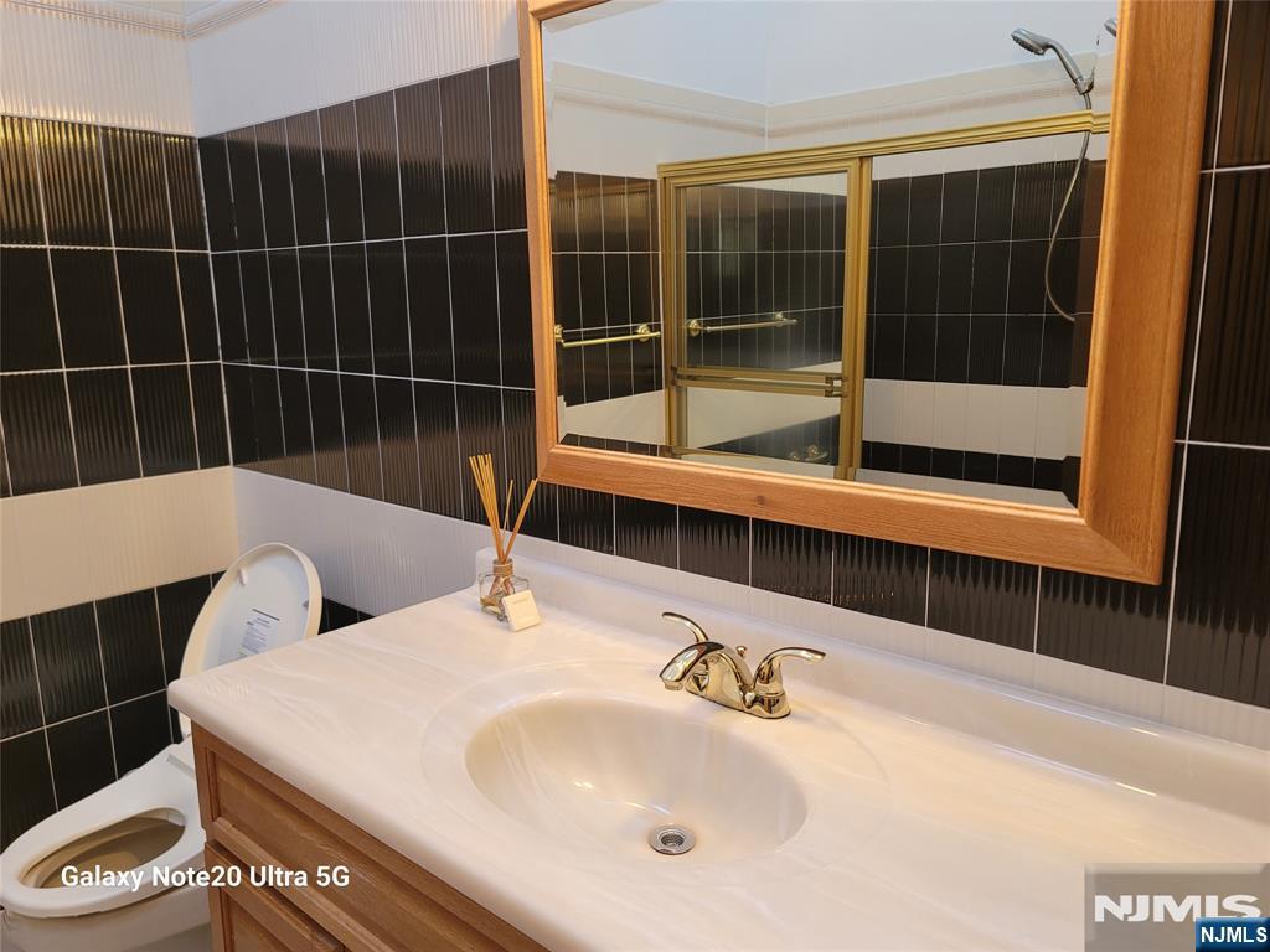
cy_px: 476
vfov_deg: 54.9
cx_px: 635
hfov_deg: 69.4
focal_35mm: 25
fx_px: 917
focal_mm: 7
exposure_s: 1/60
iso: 200
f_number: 1.8
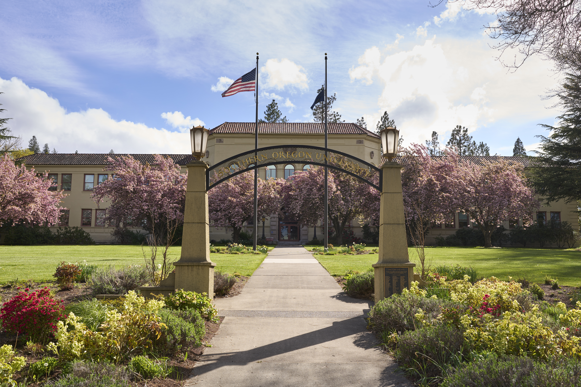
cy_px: 194
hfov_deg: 54.4
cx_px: 290
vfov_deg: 37.9
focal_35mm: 35
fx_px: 565
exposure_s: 1/400
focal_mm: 35
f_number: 5.6
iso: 200
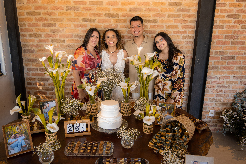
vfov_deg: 43.2
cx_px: 120
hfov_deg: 61.4
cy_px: 82
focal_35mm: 30
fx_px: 207
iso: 1000
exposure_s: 1/160
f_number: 3.8
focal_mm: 19.5
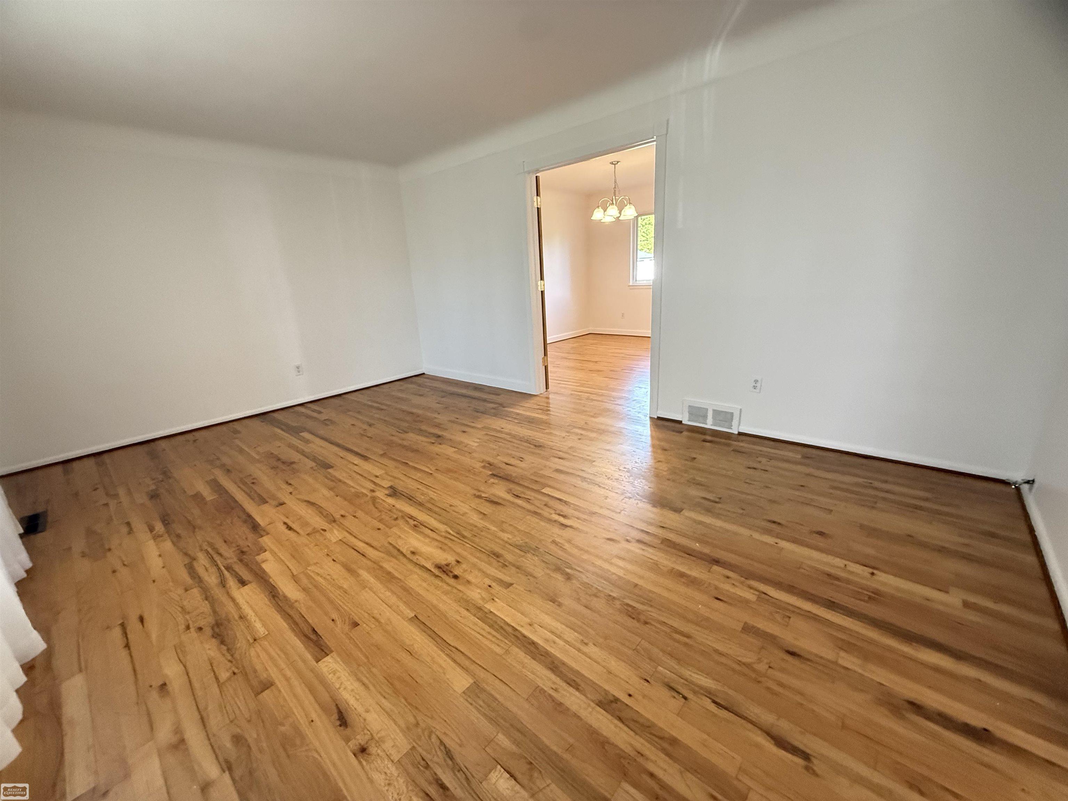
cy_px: 400
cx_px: 534
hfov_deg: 102.1
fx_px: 432
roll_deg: +3.4
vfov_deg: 85.7
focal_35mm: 14
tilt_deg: -15.9
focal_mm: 2.22
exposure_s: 1/120
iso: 800
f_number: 2.2
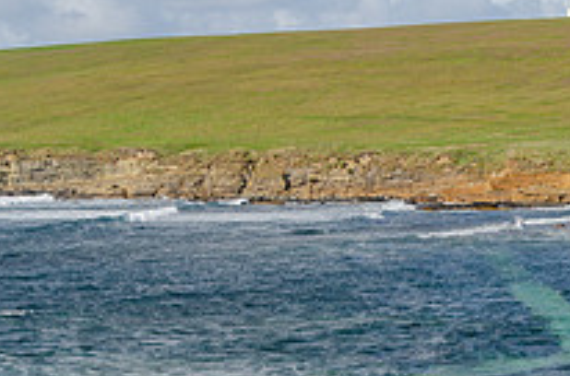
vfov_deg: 9.0
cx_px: 567
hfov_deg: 13.4
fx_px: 2399
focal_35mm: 152
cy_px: 238
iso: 100
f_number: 8
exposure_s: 1/250
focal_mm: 36
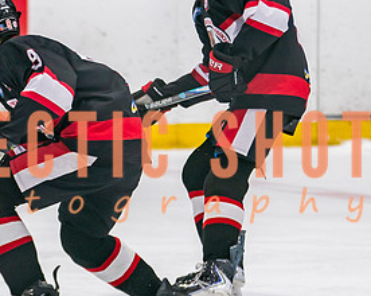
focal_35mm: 475
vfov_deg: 3.3
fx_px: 5208
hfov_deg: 4.1
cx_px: 124
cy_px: 154
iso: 800
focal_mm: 140
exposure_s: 1/640
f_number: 2.8
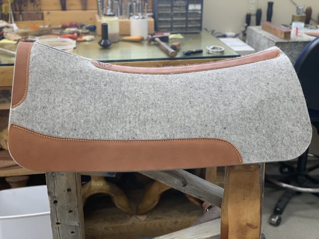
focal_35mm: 52
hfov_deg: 36.8
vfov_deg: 28.0
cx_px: 160
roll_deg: -1.0
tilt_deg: -22.3
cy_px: 120
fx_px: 479
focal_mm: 6
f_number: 2.4
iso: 80
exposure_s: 1/120
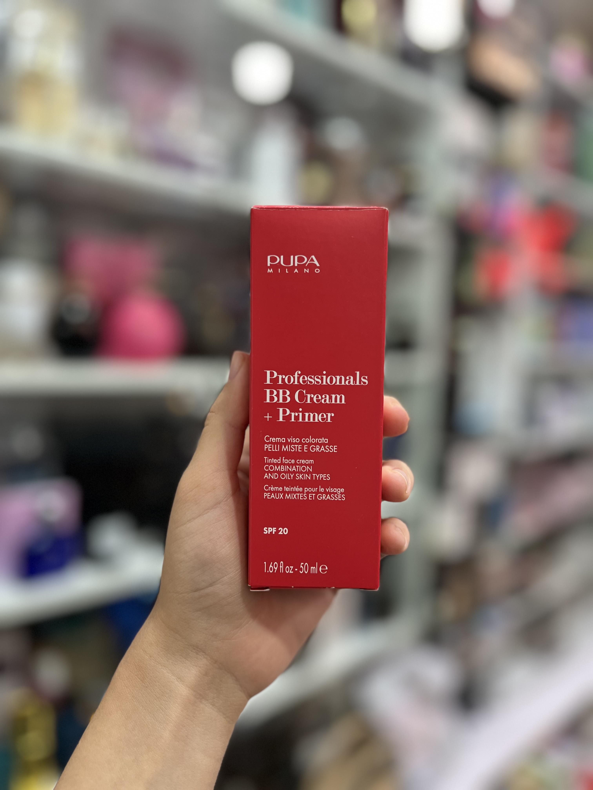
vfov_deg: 67.3
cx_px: 296
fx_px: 594
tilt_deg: -6.1
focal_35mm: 26
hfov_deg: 53.1
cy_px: 395
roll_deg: -1.4
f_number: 1.6
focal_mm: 5.1
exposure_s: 1/100
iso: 100
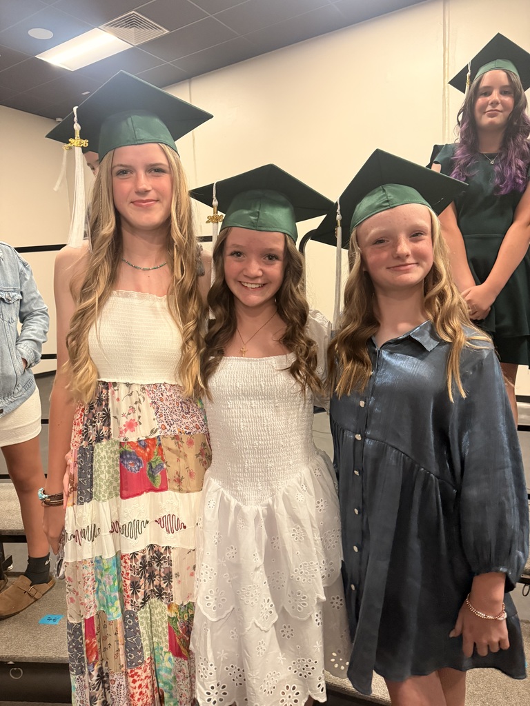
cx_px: 265
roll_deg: +2.5
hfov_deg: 56.8
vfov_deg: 71.6
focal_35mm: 24
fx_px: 490
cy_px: 353
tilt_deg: -7.3
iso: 640
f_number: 1.78
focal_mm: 6.76
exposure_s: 1/40
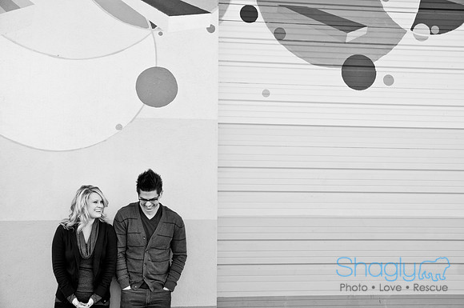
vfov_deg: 28.0
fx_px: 618
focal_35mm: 48
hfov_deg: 41.2
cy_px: 154
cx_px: 232
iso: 200
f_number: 4.5
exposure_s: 1/250
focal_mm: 32
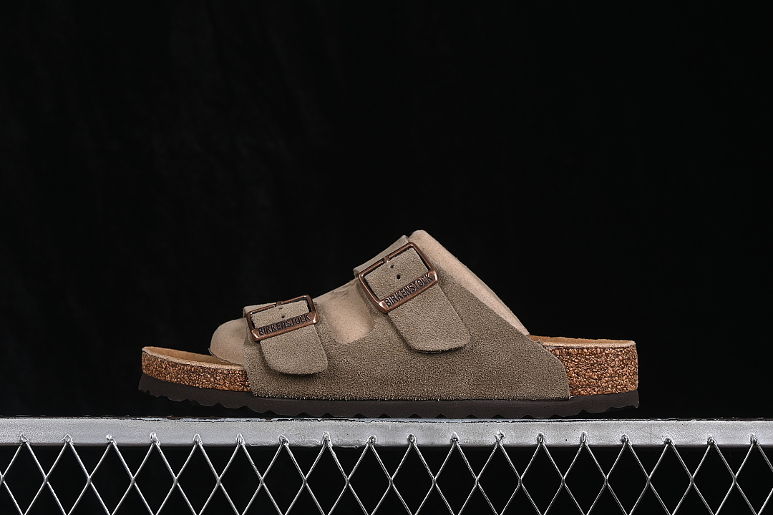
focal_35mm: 75
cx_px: 386
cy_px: 258
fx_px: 1610
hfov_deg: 27.0
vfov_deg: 18.2
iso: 160
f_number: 8
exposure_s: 1/80
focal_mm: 50
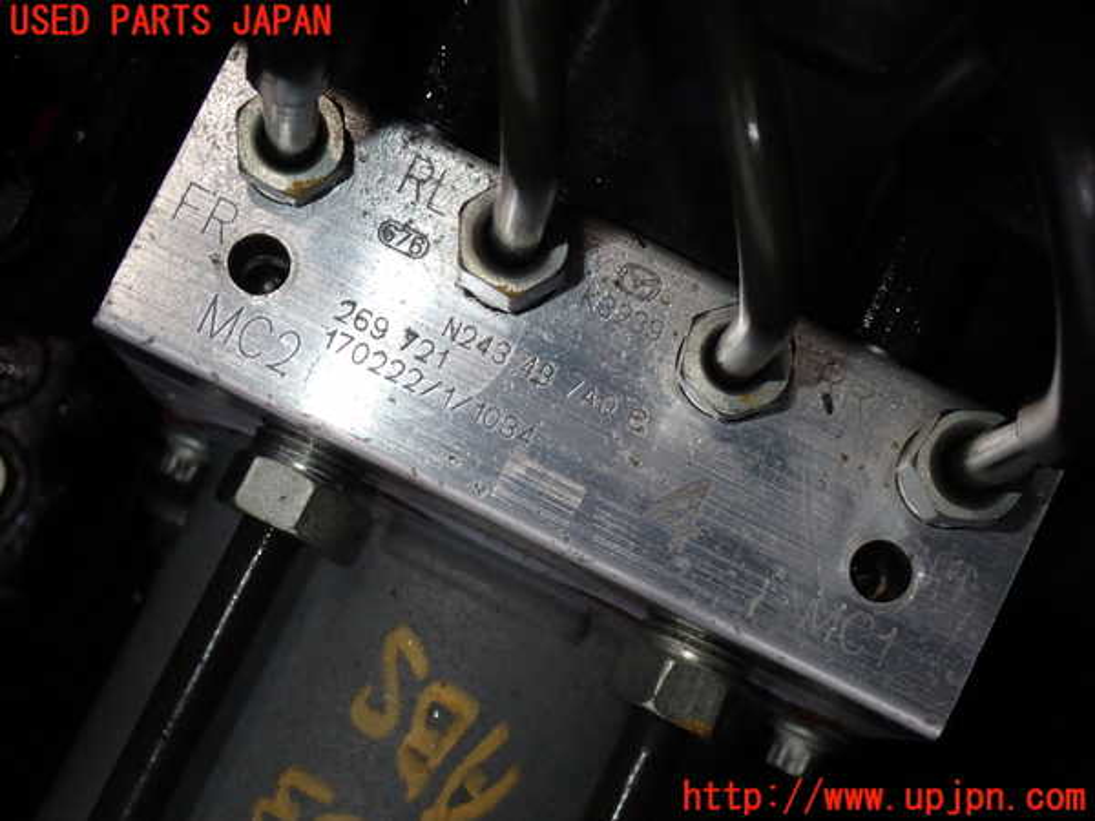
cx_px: 548
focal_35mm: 88
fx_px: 2784
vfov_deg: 16.8
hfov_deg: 22.3
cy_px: 410
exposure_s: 1/80
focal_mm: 15.66
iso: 200
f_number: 6.3
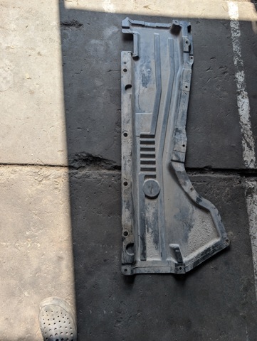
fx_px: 237
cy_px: 170
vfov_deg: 71.5
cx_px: 128
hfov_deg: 56.9
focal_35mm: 24
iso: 19
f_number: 1.68
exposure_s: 1/143
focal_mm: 6.9
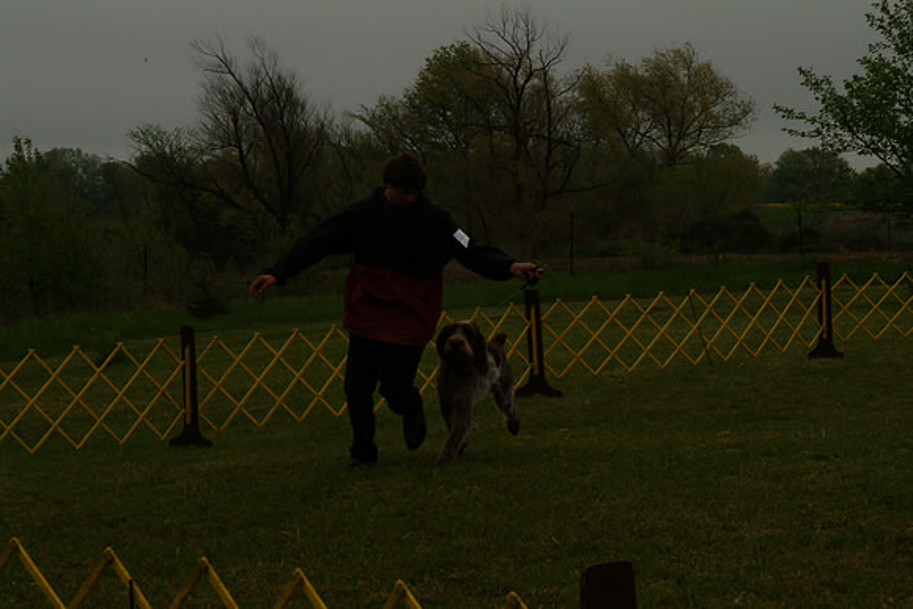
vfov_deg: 15.0
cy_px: 304
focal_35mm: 92
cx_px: 456
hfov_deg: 22.3
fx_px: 2321
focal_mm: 61
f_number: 16
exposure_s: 1/125
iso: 400
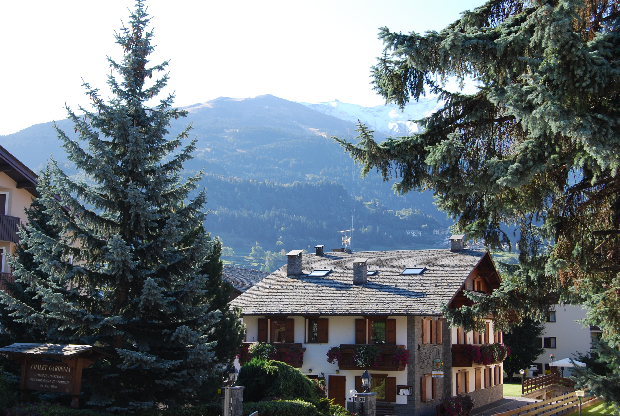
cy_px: 208
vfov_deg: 29.1
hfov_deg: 42.2
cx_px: 310
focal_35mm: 46
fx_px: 802
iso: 200
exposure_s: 1/125
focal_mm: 31
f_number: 9
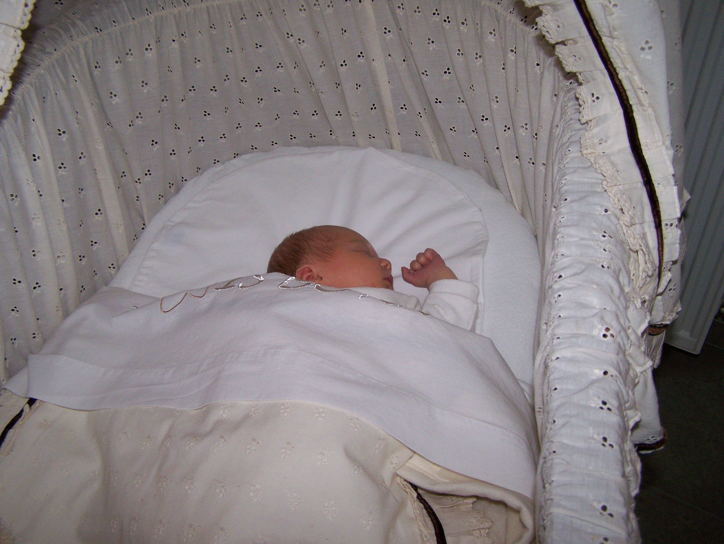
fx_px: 795
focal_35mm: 38
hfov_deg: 48.9
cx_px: 362
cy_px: 272
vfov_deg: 37.8
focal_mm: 6.3
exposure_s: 1/60
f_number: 2.8
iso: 160
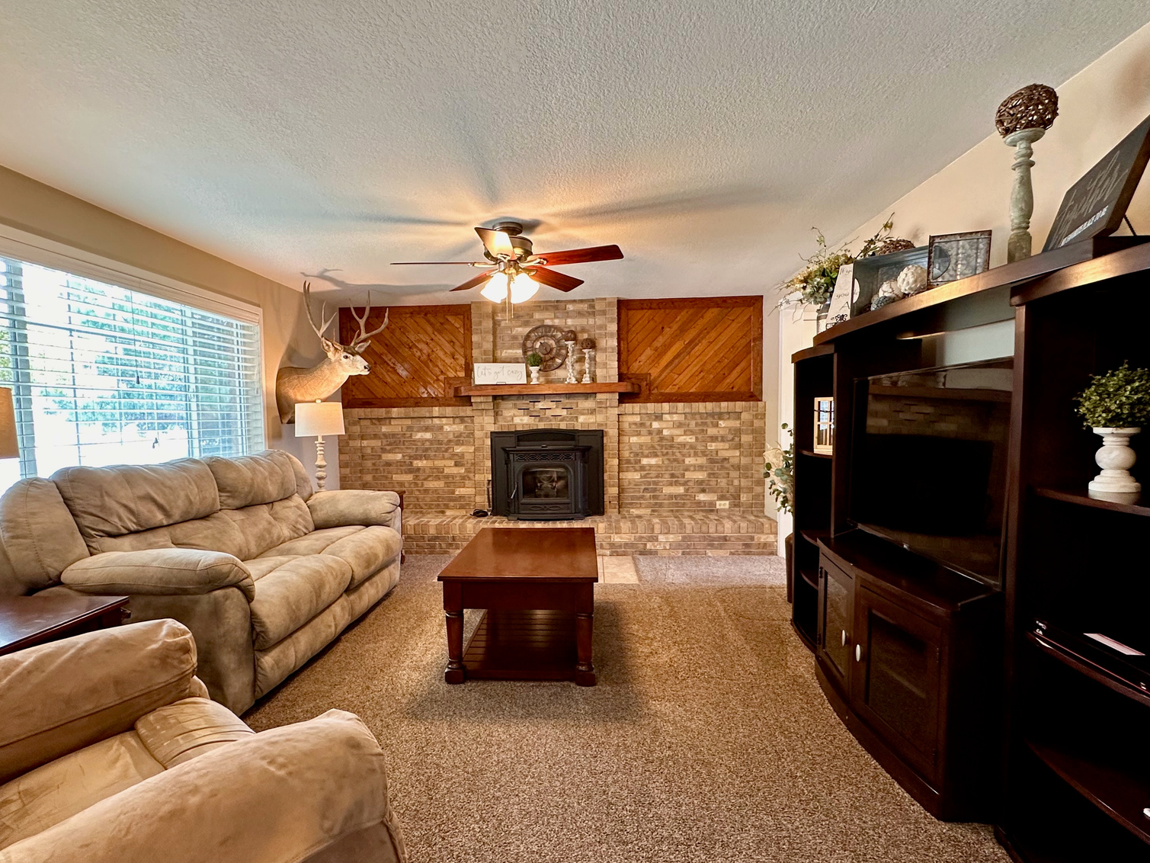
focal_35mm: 19
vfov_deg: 68.6
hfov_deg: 84.6
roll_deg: +0.6
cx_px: 540
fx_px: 631
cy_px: 461
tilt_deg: -4.2
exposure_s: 1/60
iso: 200
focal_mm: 2.22
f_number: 2.2
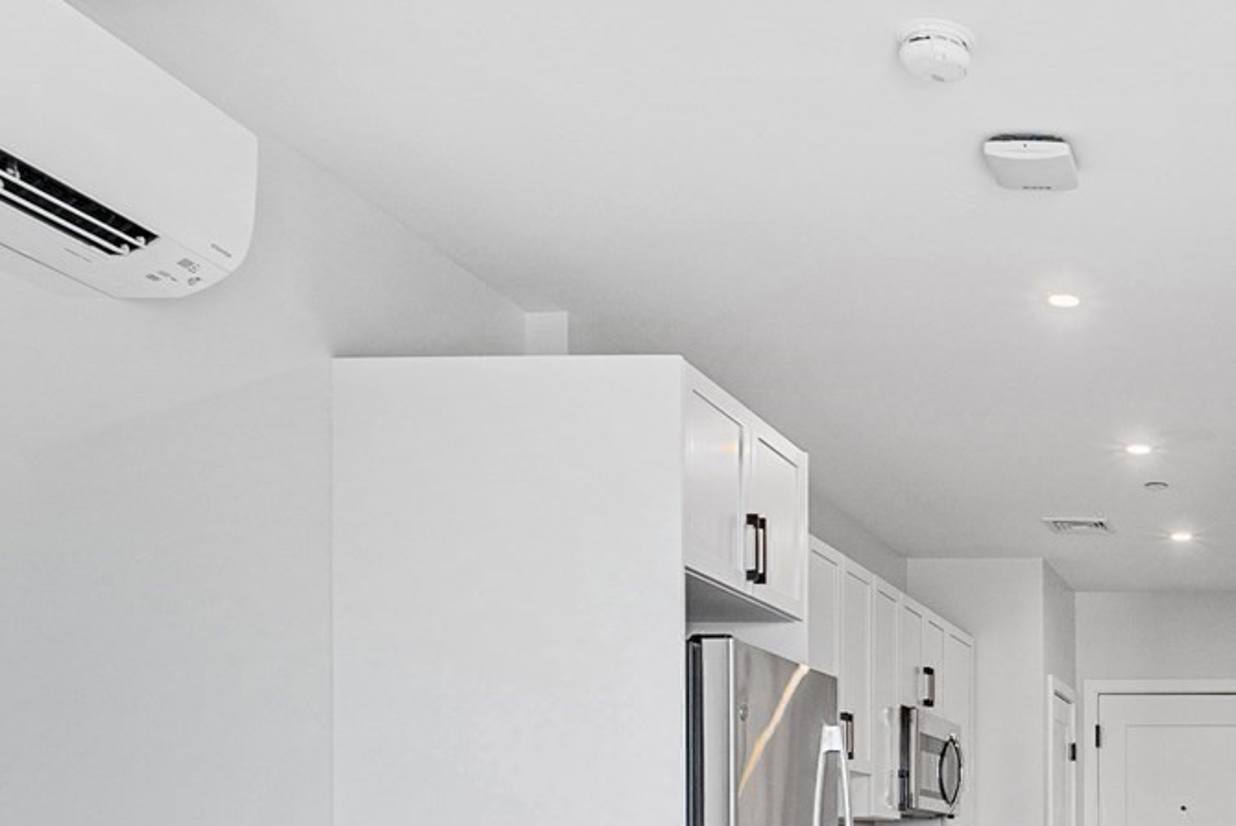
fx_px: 1683
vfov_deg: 25.8
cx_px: 1328
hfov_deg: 35.1
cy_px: 875
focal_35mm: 49
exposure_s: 1/6
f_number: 8
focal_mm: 16
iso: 80
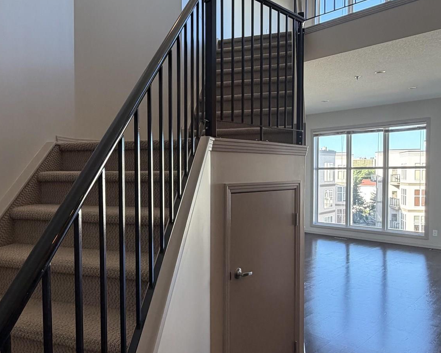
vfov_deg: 51.5
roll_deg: -0.3
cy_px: 182
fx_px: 366
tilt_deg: -1.7
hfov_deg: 61.4
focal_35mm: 28
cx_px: 166
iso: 160
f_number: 2.2
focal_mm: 2.22
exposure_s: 1/120
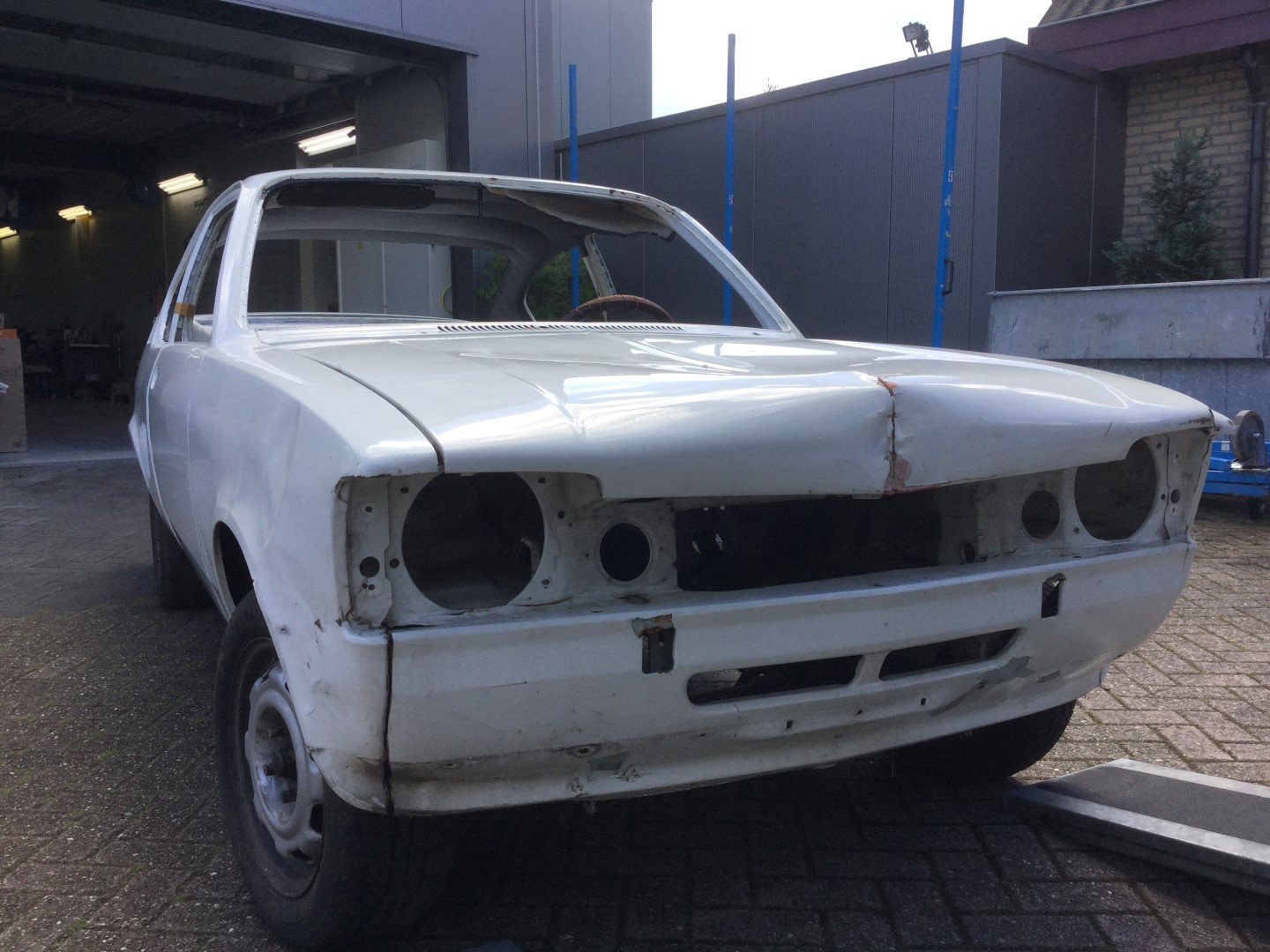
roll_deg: -1.9
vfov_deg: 45.4
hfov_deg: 58.4
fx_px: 1137
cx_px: 635
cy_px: 476
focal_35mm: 31
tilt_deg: -6.7
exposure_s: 1/356
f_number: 2.4
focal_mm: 3.3
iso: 25
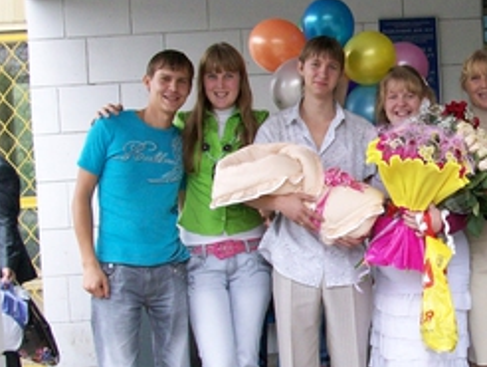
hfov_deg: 24.4
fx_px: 1070
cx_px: 489
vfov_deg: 19.4
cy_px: 168
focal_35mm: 76
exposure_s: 1/128
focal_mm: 5.7
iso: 106
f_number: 2.8
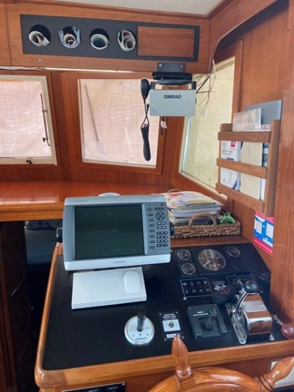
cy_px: 196
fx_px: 294
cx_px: 147
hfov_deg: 53.1
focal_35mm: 26
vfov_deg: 67.3
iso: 125
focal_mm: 4.25
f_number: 1.8
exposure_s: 1/121
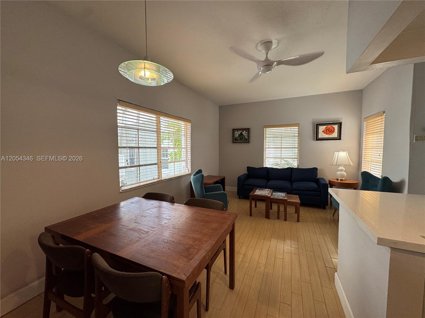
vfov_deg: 85.7
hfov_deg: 102.1
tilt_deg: -2.9
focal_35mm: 14
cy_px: 159
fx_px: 172
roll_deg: +0.2
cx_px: 212
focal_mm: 2.22
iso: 160
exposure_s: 1/120
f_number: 2.2
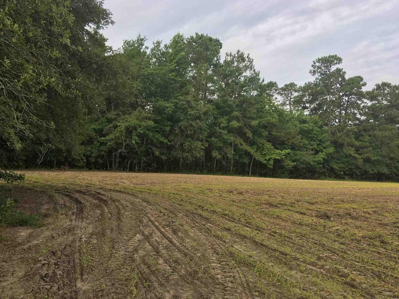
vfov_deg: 41.7
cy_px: 166
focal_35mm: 34
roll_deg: -4.1
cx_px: 201
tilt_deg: +2.8
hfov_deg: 54.0
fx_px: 392
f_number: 2.2
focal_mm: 4.15
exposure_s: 1/420
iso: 25
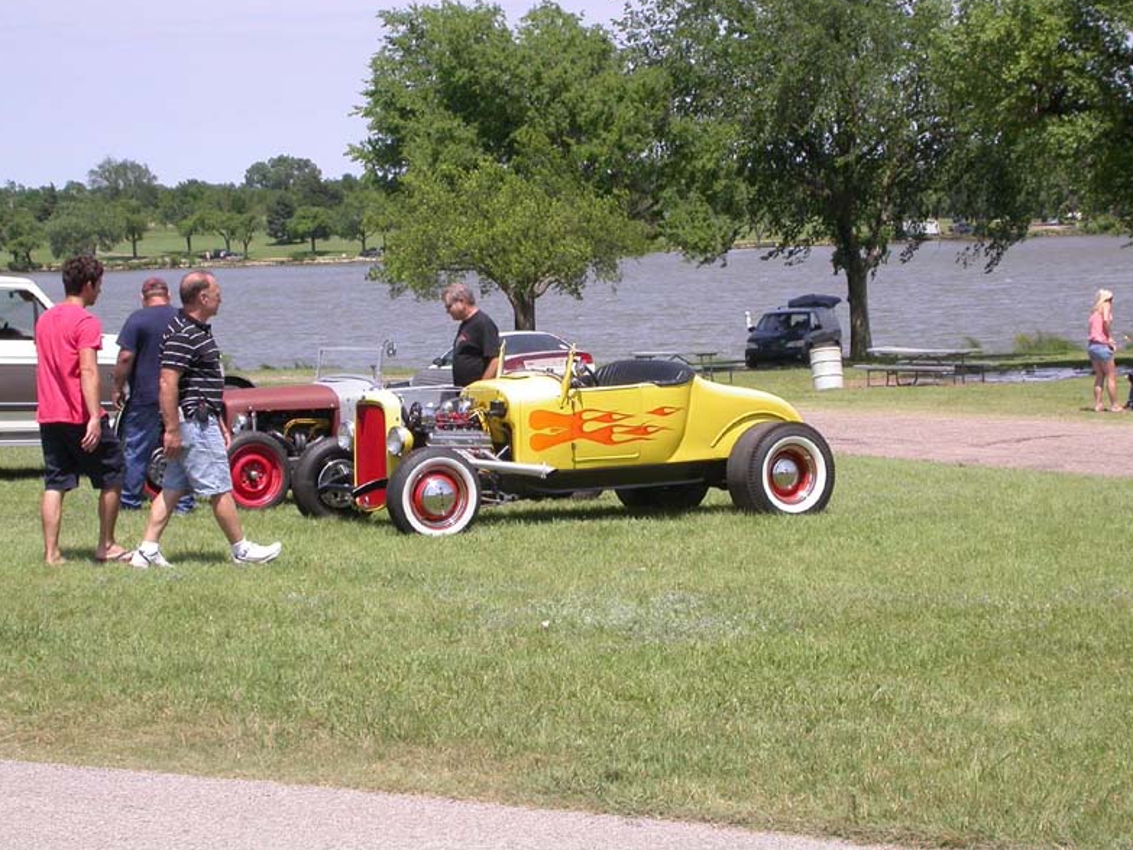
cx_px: 572
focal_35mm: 94
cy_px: 417
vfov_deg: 15.7
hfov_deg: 20.9
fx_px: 3076
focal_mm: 19.1
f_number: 6.1
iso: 100
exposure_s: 1/406
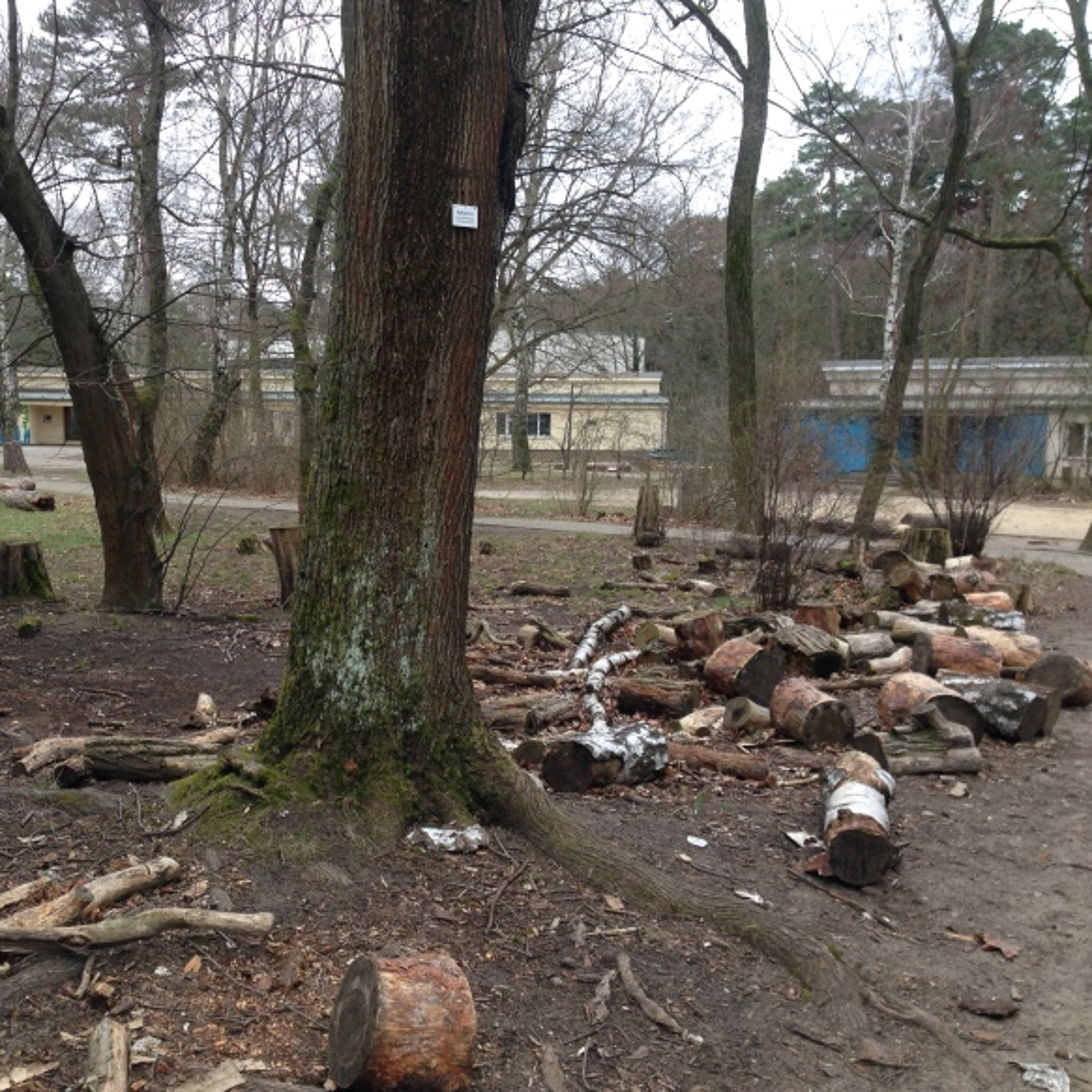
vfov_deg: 41.9
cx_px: 354
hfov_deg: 41.3
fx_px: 1428
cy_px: 554
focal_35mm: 40
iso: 50
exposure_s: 1/120
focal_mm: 4.12
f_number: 2.4
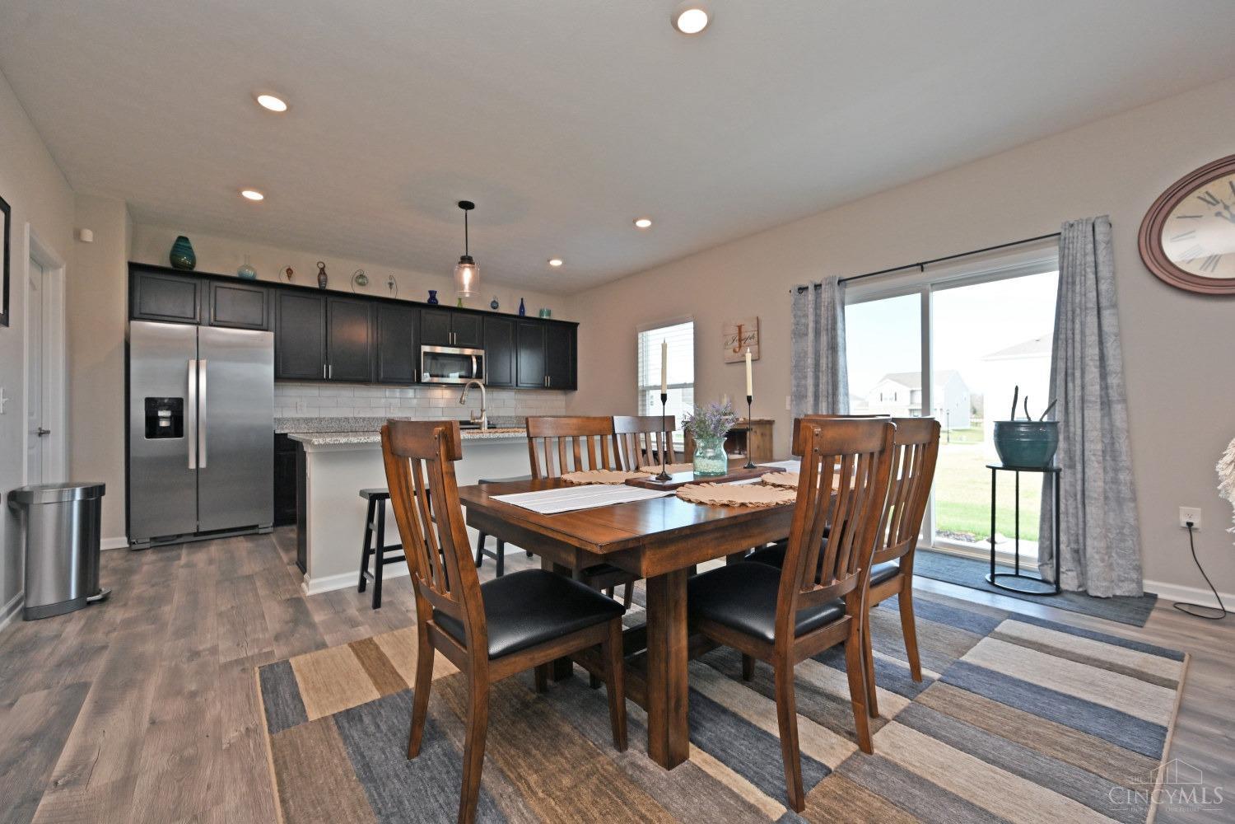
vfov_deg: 81.2
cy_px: 412
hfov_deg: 104.3
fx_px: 480
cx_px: 618
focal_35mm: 14
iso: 200
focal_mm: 14
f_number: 5.6
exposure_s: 1/125
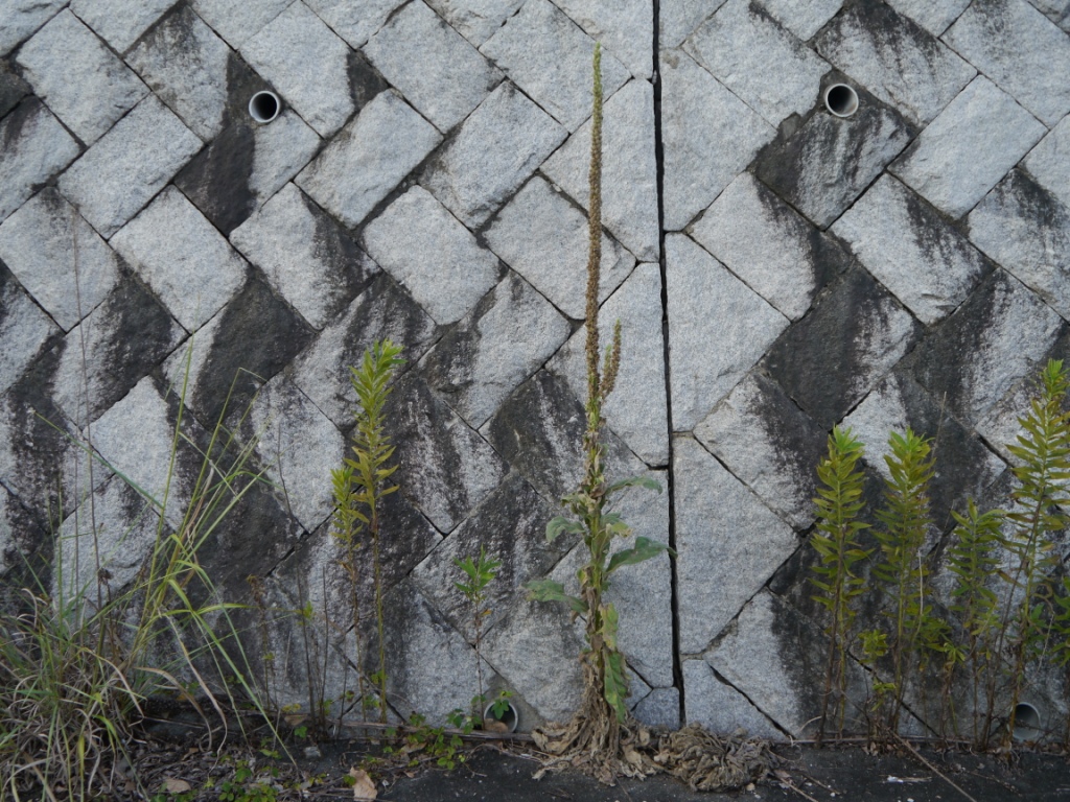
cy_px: 401
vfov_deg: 39.7
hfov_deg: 51.4
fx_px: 1113
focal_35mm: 36
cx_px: 535
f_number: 4.5
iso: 160
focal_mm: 18
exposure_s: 1/100
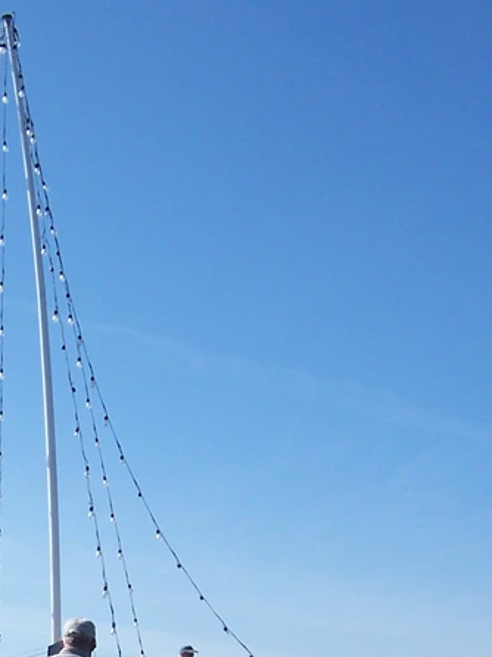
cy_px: 617
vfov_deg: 23.6
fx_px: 1518
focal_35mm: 80
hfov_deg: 18.1
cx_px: 35
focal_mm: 5.5
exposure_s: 1/1000
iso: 80
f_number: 4
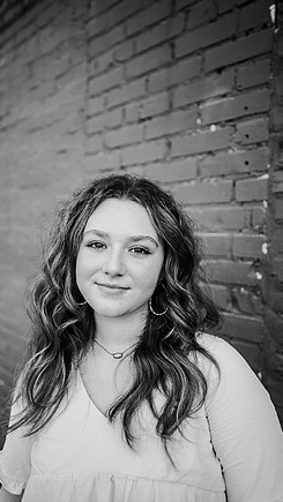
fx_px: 347
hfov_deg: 44.3
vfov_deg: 71.9
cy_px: 247
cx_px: 124
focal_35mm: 26
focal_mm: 24
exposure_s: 1/400
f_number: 2
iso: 125
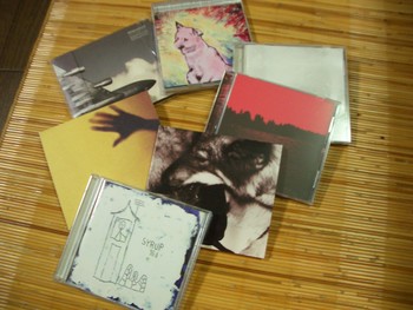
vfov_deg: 40.7
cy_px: 155
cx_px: 206
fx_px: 418
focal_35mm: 35
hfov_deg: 52.6
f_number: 2.6
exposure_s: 1/20
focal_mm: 5.8
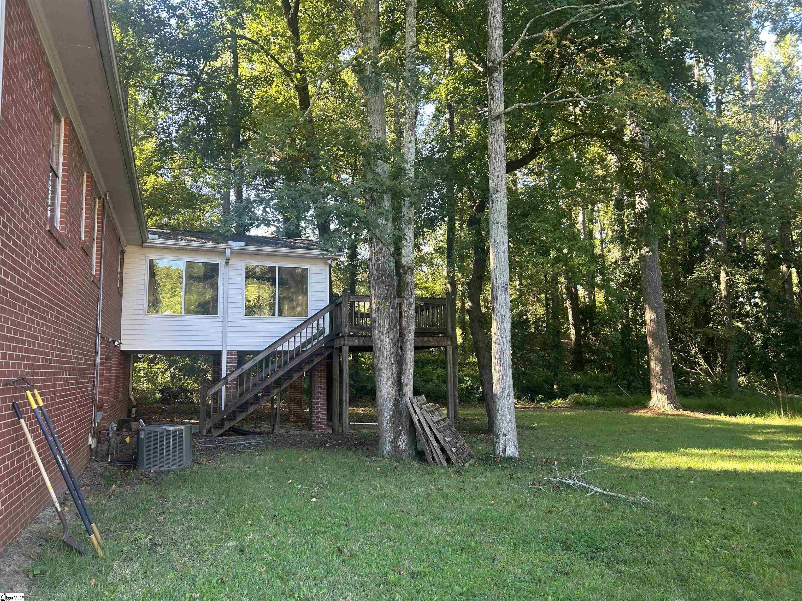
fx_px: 602
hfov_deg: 67.3
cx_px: 401
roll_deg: +1.2
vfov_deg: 53.1
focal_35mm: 26
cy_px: 300
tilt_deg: +6.6
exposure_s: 1/121
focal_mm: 5.7
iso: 64
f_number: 1.5
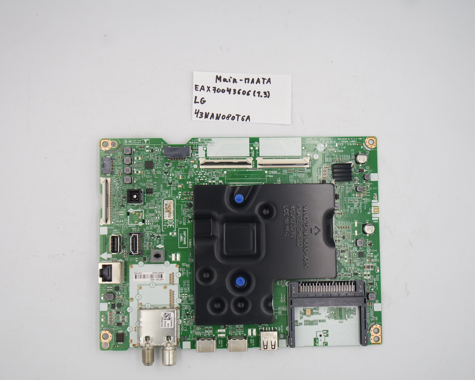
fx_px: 647
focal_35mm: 46
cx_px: 250
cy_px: 192
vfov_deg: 32.7
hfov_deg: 40.3
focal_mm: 15
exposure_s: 1/100
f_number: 5
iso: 160
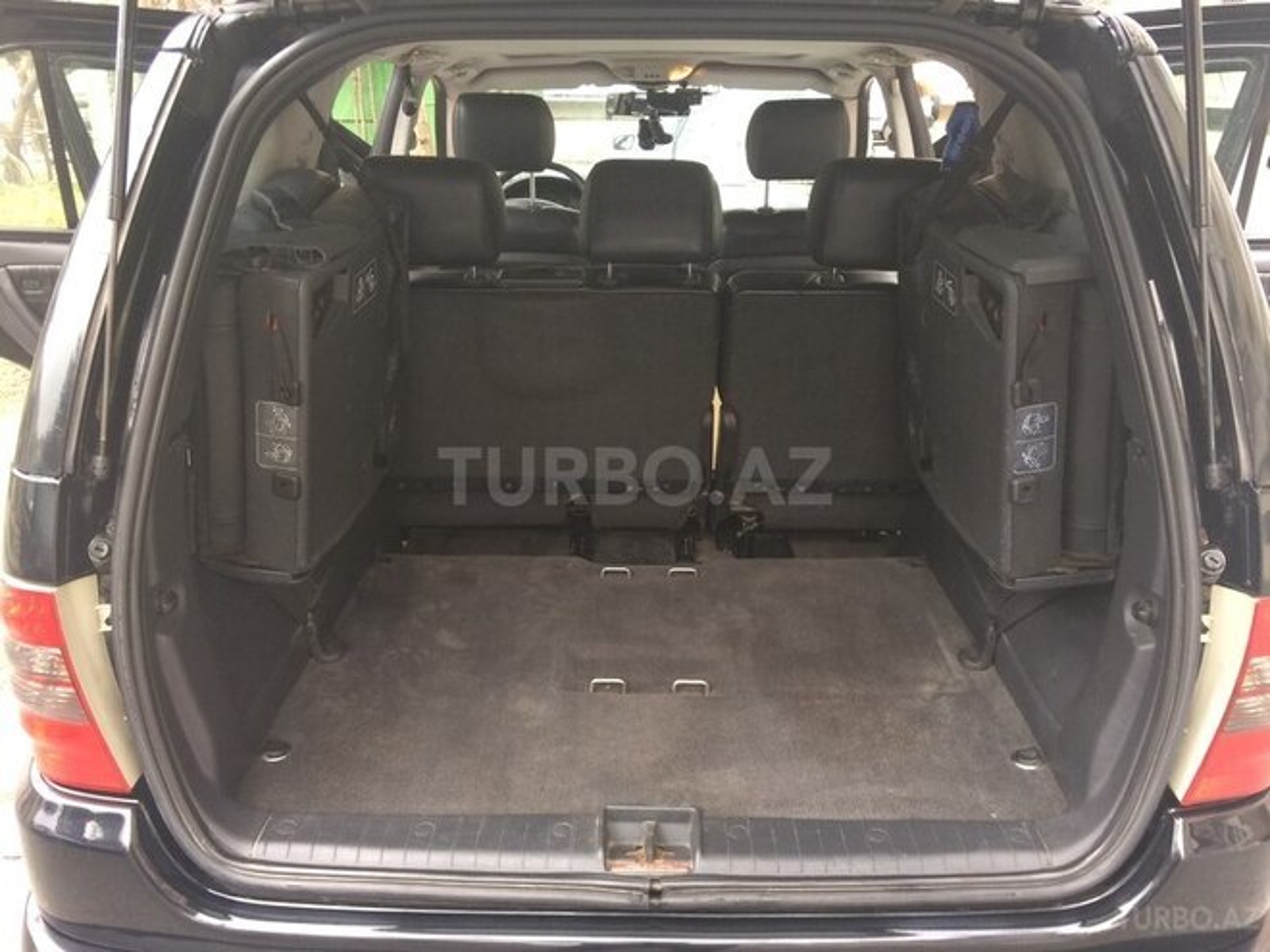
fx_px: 1064
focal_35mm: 29
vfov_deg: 48.2
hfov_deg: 61.7
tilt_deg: -19.7
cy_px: 476
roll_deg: -1.0
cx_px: 635
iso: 40
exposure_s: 1/33
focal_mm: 4.15
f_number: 2.2
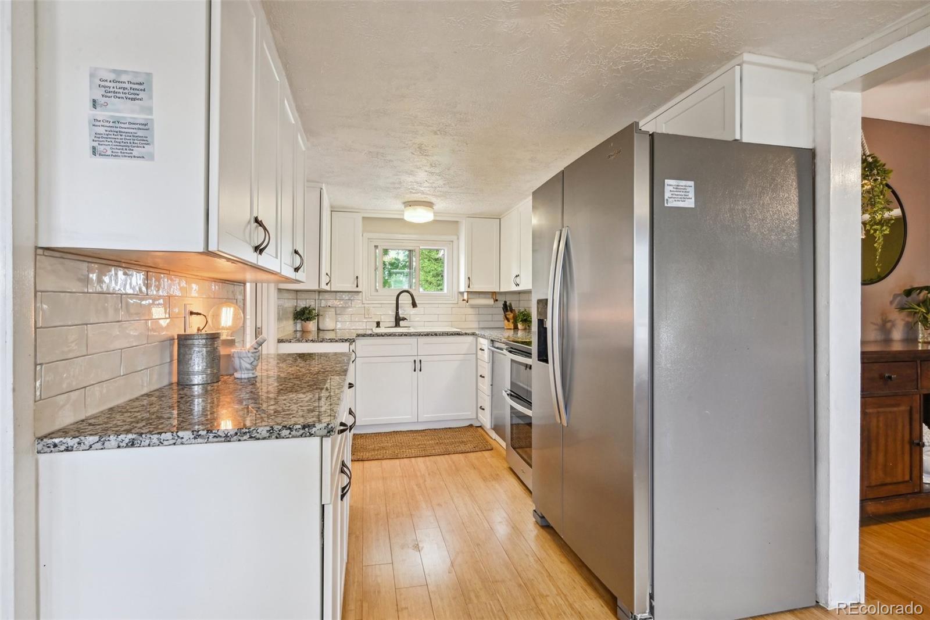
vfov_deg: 72.0
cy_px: 310
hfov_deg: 95.0
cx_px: 465
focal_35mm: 16
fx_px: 426
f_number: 11
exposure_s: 1/13
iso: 400
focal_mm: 16.5
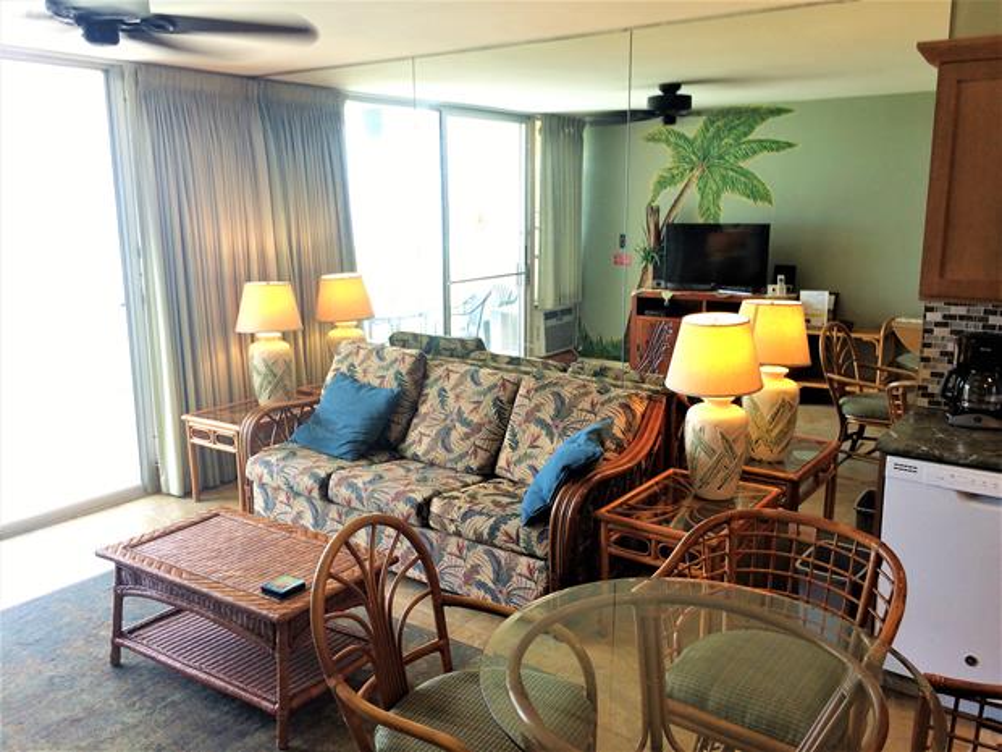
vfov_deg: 48.2
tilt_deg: -12.3
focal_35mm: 29
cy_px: 376
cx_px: 501
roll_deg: +1.7
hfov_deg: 61.7
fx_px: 839
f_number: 2.2
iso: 64
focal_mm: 4.15
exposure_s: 1/30
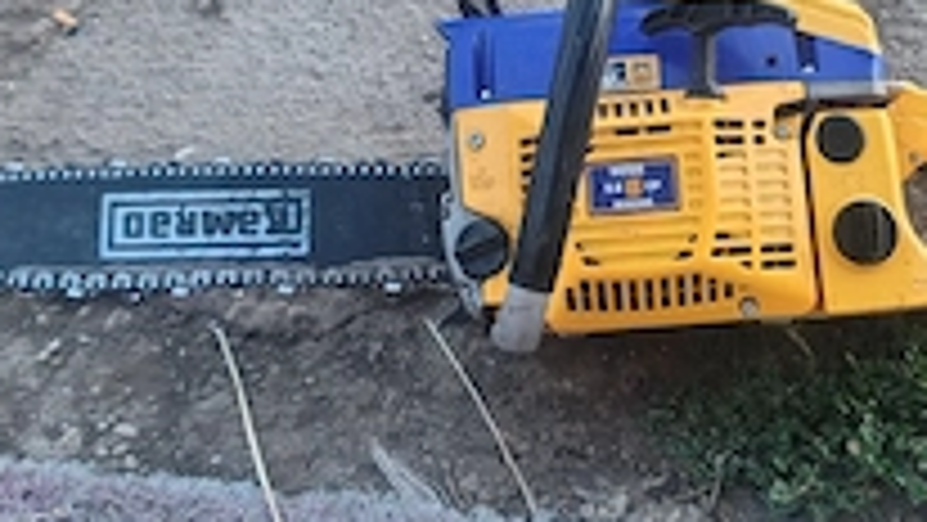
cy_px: 90
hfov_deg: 39.1
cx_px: 508
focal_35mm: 53
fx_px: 1303
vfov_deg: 22.3
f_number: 1.7
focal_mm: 4.71
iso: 1820
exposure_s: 1/50.3
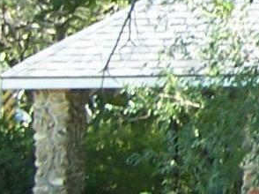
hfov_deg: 6.9
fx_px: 1981
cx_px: 716
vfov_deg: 5.6
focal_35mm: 265
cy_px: -60
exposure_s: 1/125
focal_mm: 6.3
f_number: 2.8
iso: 80
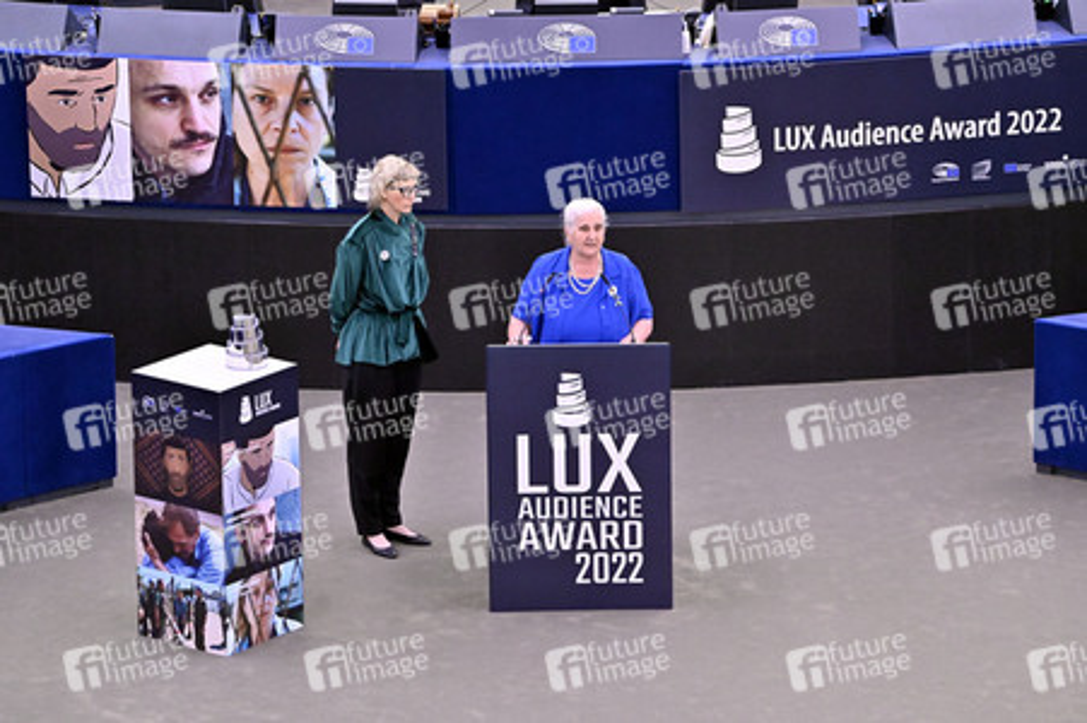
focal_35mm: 220
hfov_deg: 9.4
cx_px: 544
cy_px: 362
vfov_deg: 6.2
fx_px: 6638
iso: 6400
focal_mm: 220
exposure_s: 1/500
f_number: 5.3
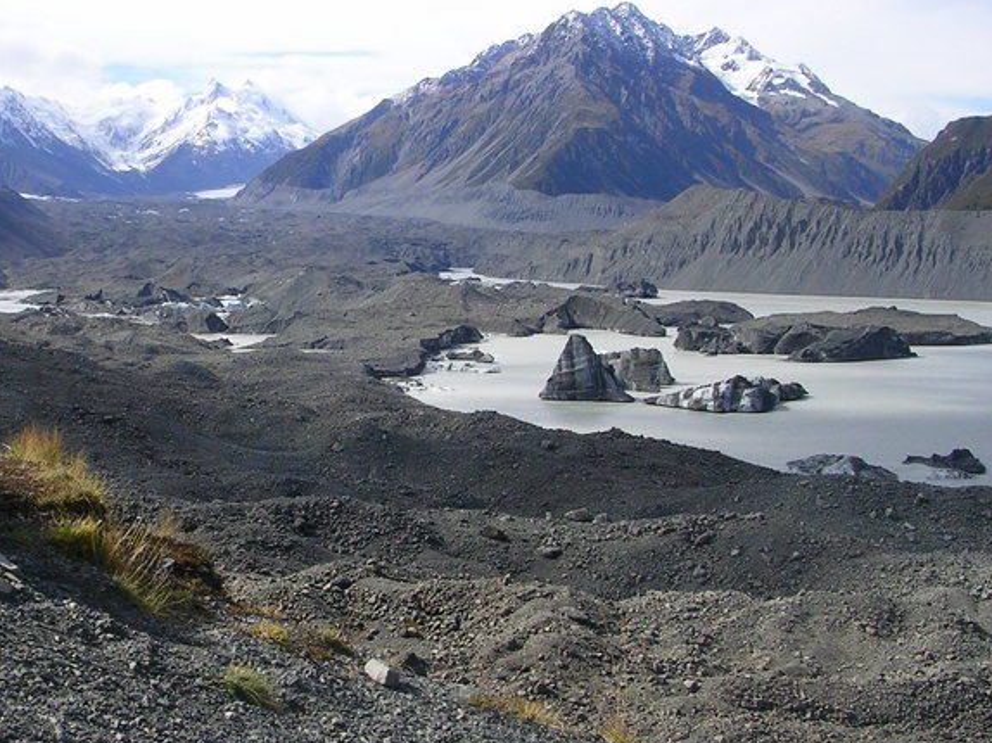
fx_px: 1518
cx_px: 302
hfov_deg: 35.7
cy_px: 280
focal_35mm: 53
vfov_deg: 27.4
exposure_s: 1/355
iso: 50
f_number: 5.6
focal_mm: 5.8
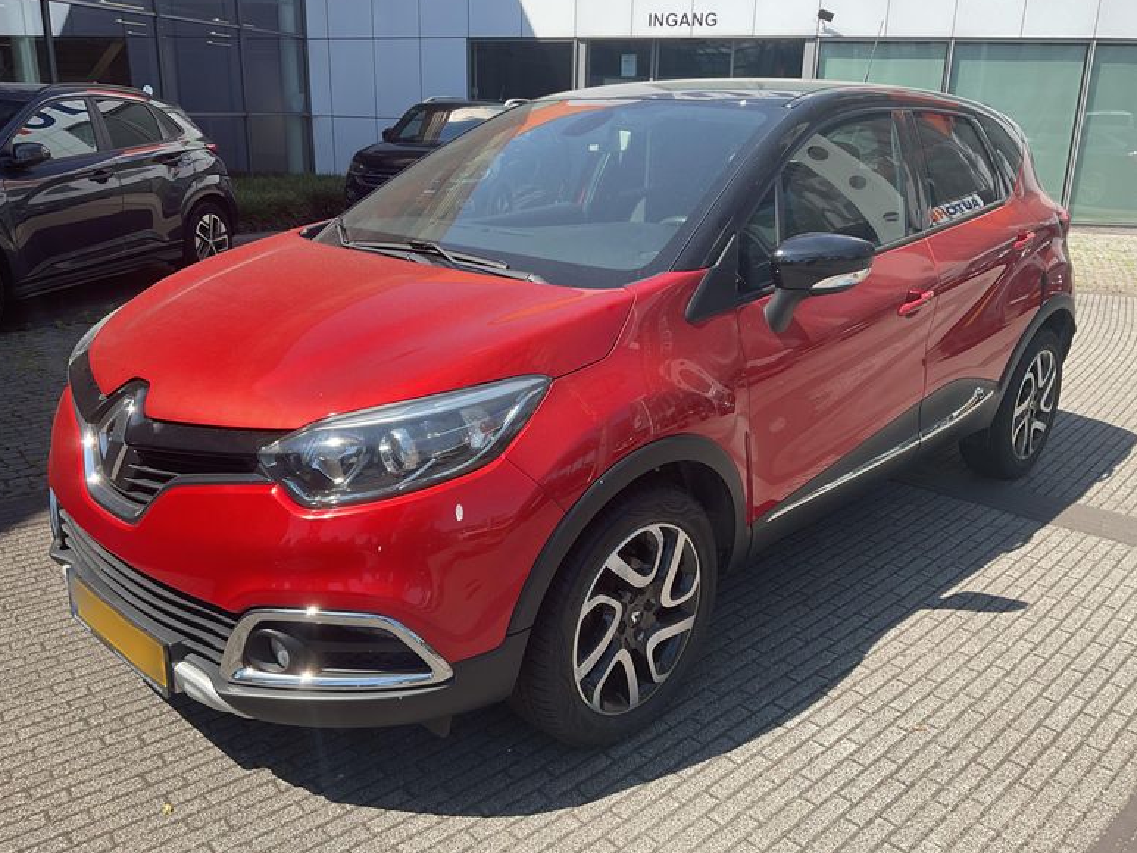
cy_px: 421
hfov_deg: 60.0
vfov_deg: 46.8
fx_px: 986
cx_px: 557
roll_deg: -0.8
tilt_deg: -14.0
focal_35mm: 30
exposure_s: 1/770
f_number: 1.8
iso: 16
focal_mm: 3
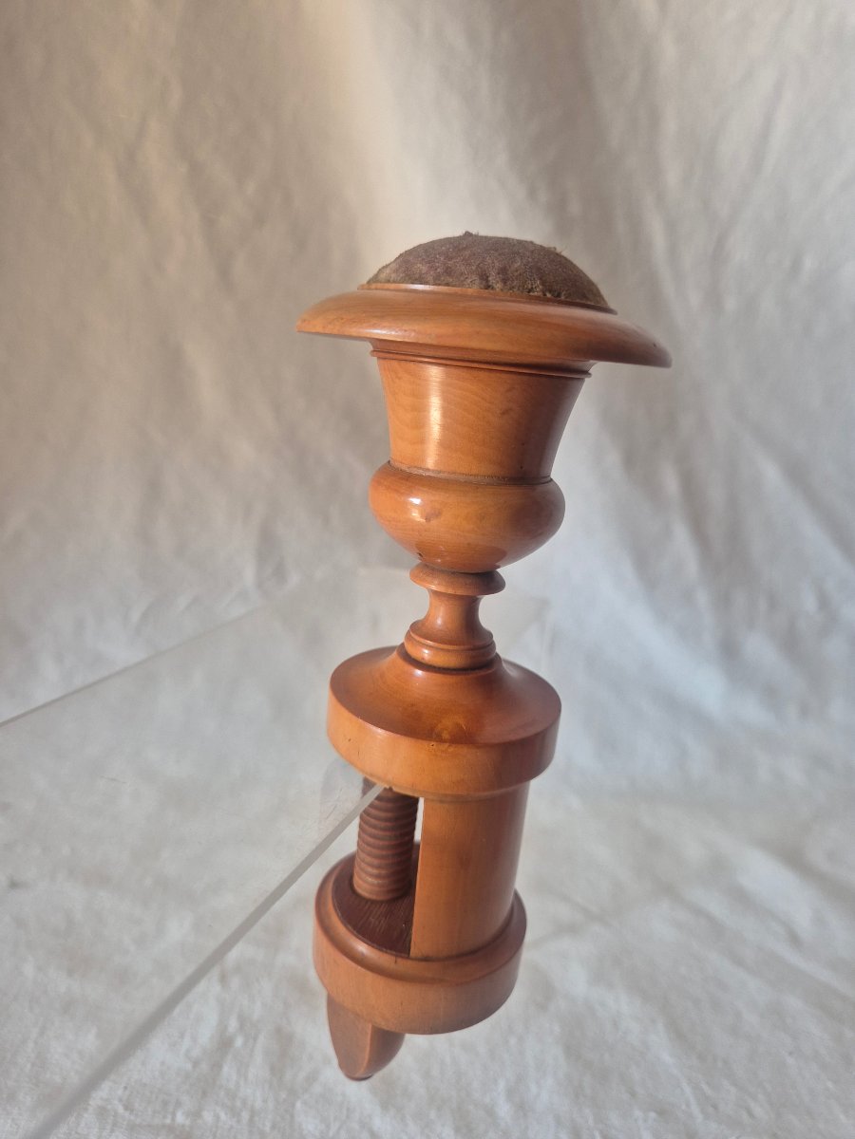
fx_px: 757
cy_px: 570
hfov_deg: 58.9
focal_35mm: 23
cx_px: 428
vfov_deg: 73.9
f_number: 1.8
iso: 160
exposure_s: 1/100
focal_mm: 5.4
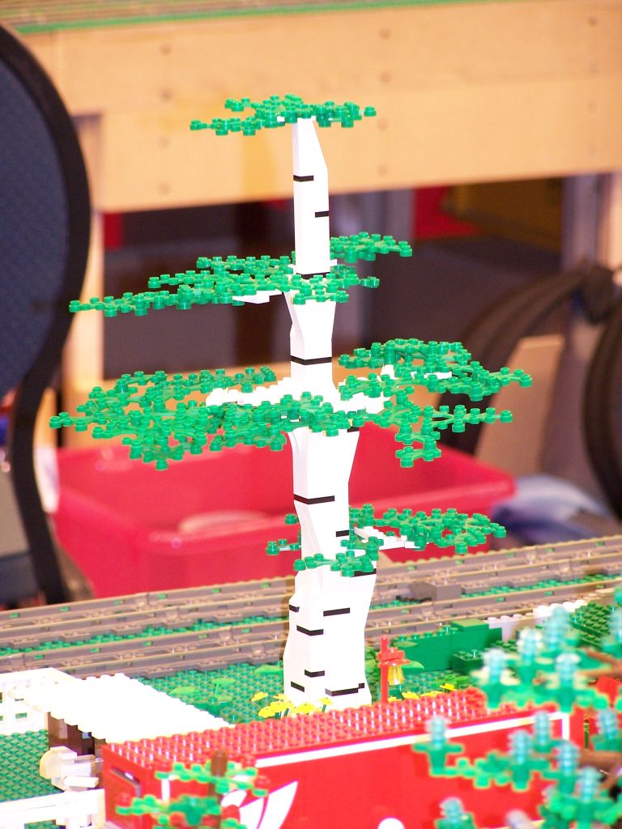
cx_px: 311
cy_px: 414
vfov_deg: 8.3
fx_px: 5702
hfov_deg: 6.2
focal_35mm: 238
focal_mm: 39.5
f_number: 3.3
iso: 140
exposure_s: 1/4
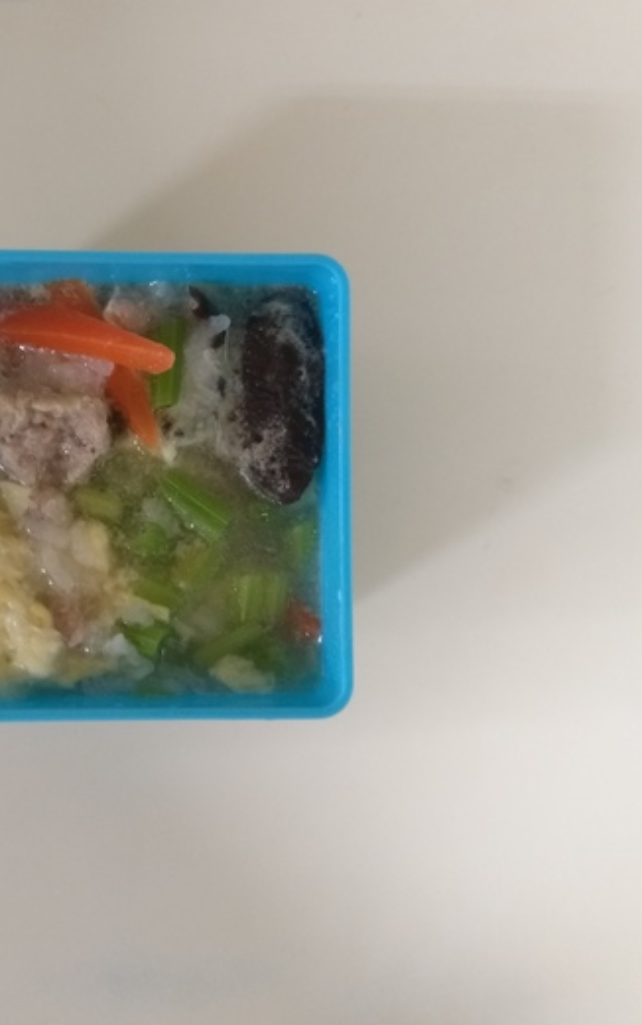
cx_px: 100
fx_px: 1035
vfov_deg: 52.7
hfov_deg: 33.2
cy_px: 512
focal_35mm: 37
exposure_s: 1/24
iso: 200
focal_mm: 3.93
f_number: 1.7
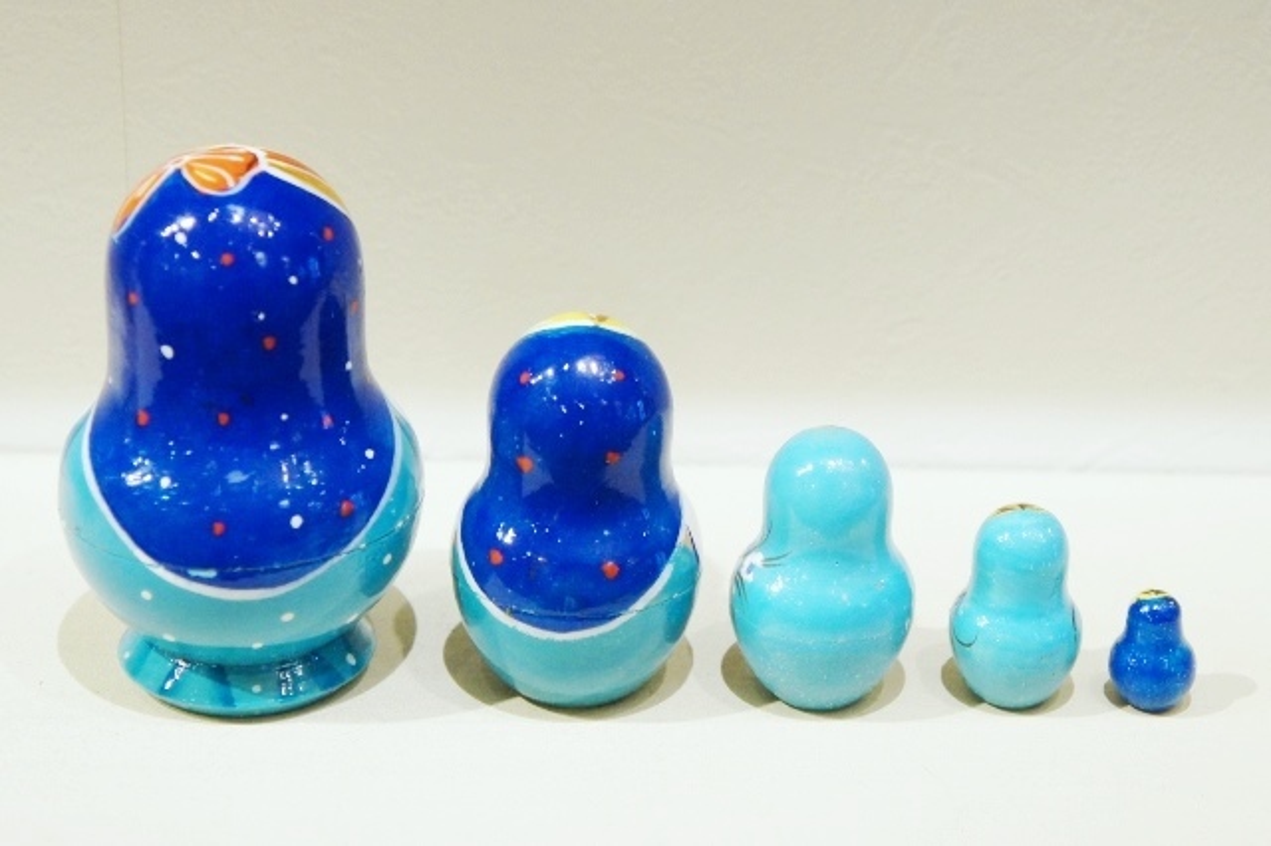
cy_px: 423
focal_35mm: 60
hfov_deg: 33.4
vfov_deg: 22.6
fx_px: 2117
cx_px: 636
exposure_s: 1/80
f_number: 5
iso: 1600
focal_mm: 40
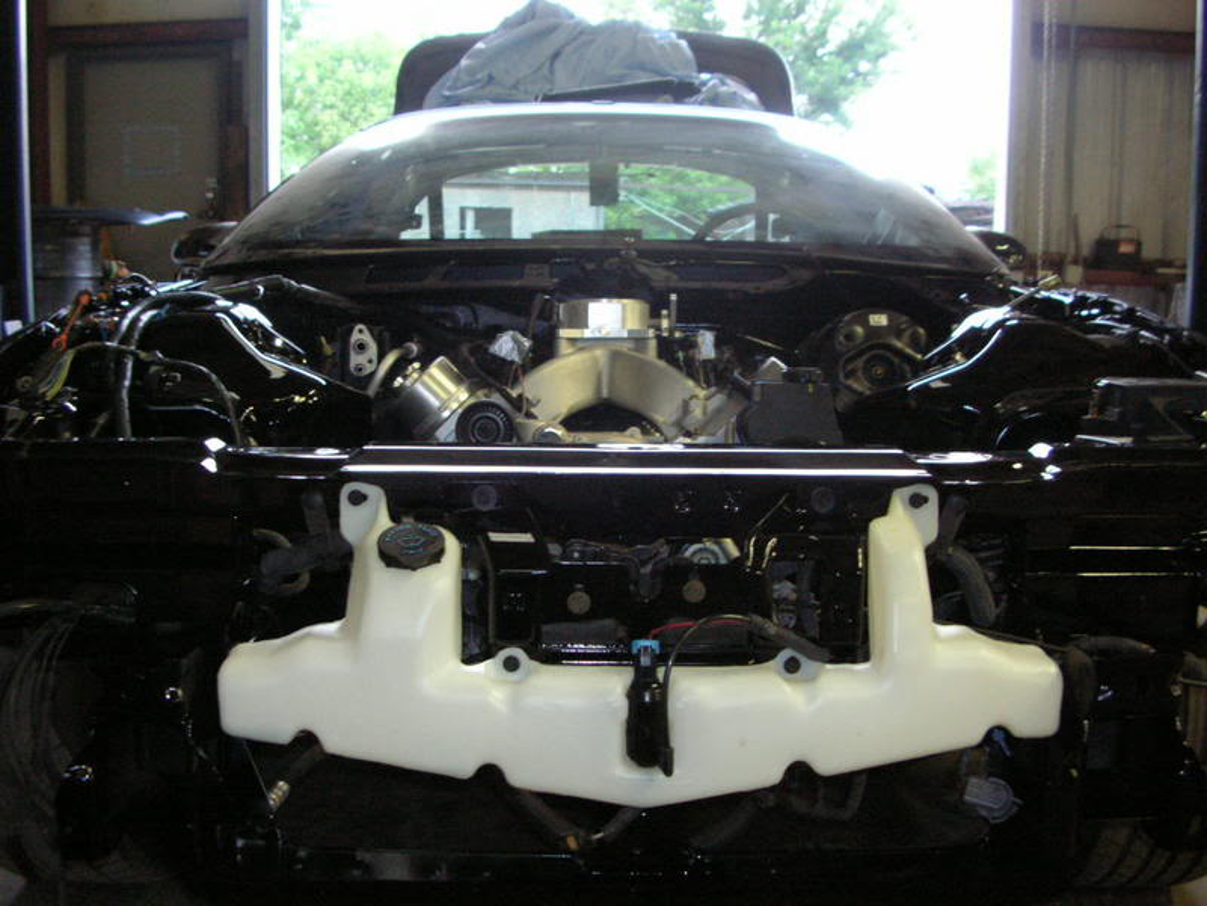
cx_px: 604
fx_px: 1220
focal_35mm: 35
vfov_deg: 40.7
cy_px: 453
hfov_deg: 52.6
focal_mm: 5.8
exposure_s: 1/7.5
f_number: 2.8
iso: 200
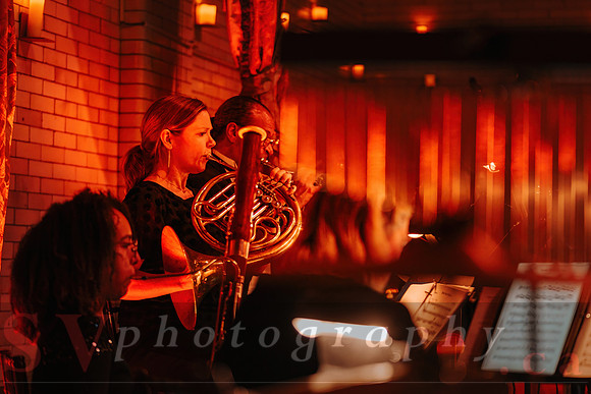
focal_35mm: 91
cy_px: 192
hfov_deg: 22.3
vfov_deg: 15.0
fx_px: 1497
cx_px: 309
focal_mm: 86
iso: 1000
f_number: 2.8
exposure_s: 1/80
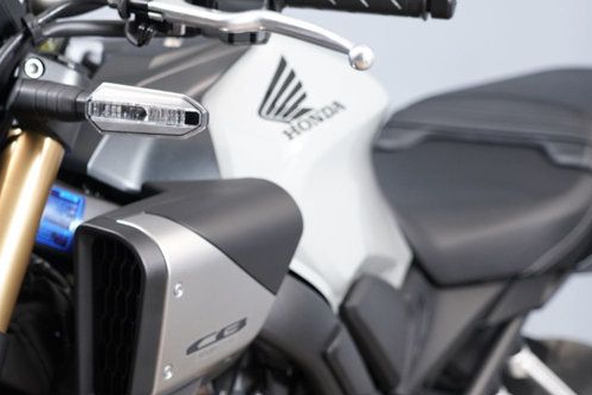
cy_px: 195
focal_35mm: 129
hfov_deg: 15.8
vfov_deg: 10.6
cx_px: 181
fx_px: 2122
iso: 1600
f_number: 4
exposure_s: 1/100
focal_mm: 63
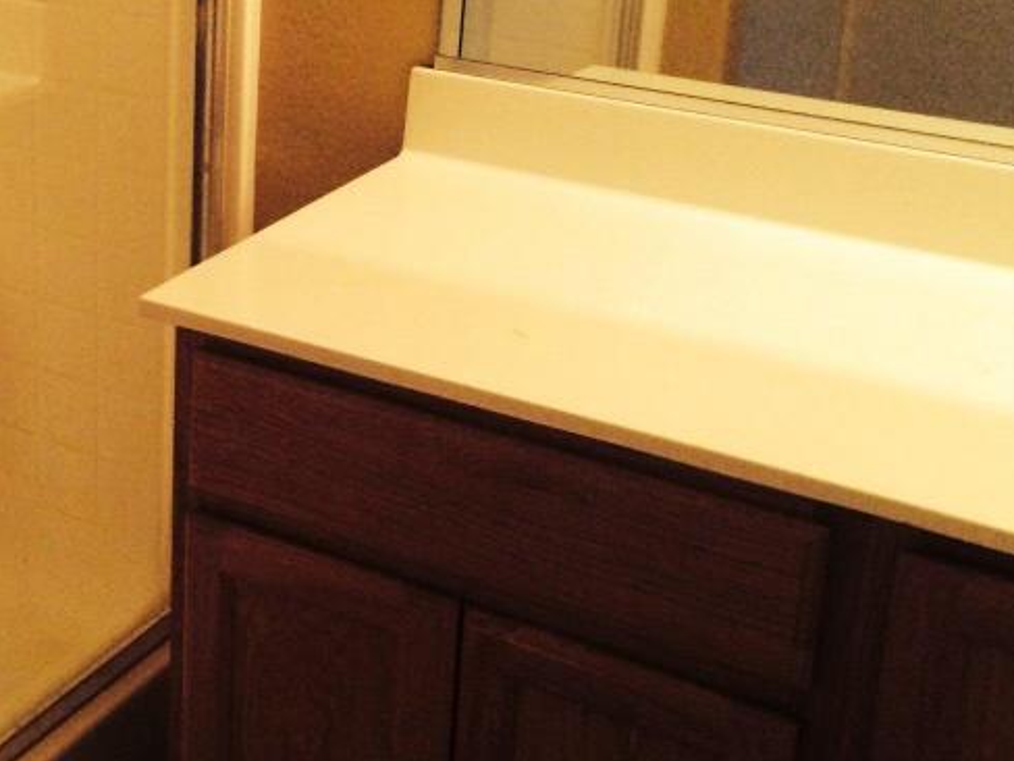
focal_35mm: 63
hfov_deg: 29.4
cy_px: 162
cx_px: 98
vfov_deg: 23.0
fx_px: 1845
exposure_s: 1/30
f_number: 2.2
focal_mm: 4.12
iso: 200
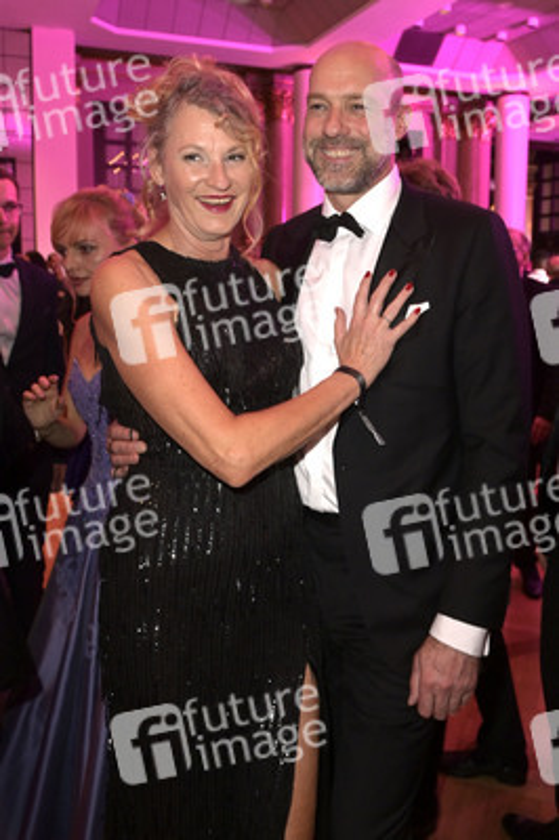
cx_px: 280
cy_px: 420
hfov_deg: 44.9
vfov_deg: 63.7
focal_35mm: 29
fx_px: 677
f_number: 5.6
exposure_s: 1/60
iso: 2500
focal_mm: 29
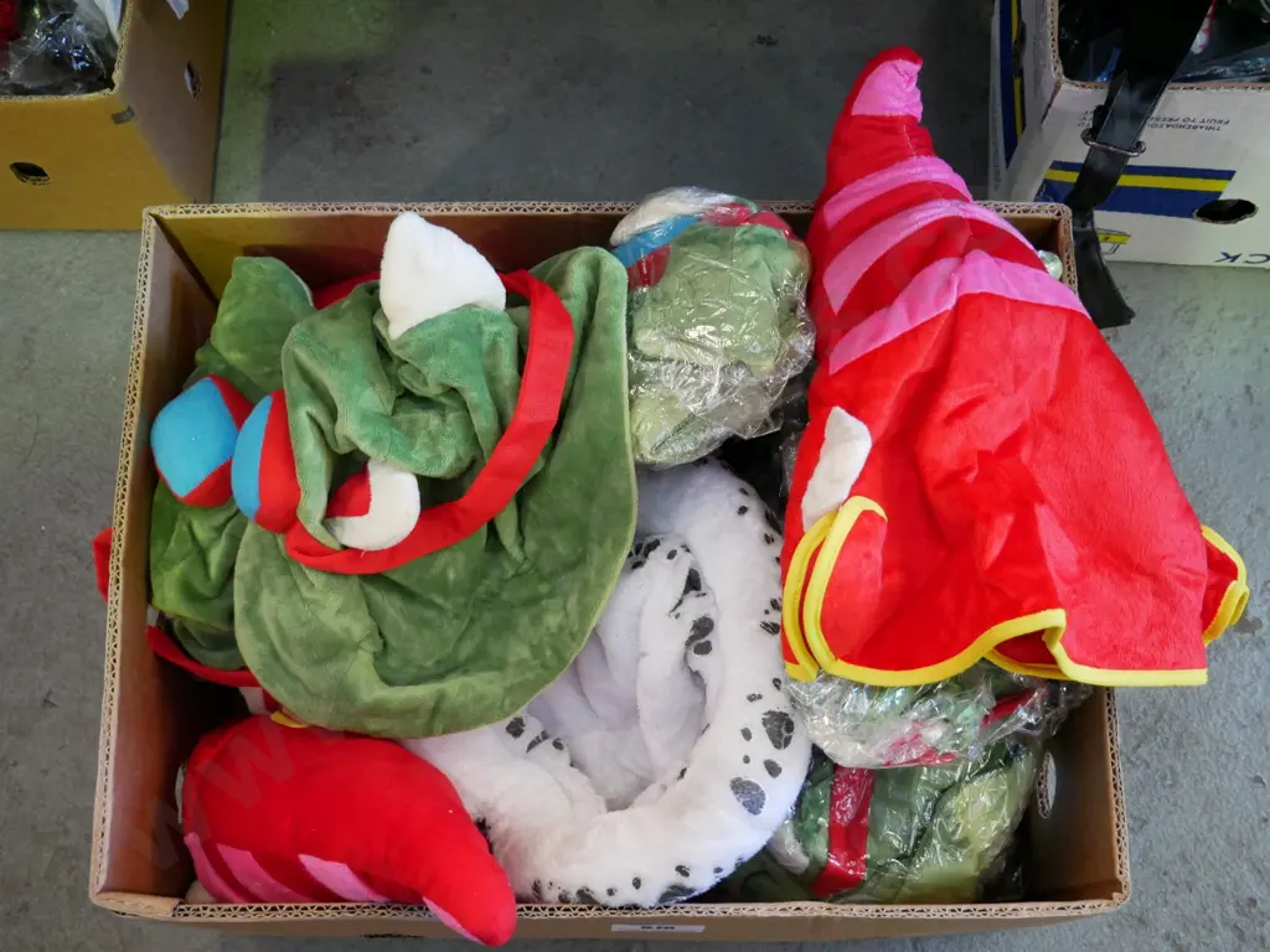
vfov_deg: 36.0
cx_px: 635
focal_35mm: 40
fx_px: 1468
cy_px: 476
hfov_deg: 46.8
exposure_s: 1/60
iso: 2000
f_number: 4.1
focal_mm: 20
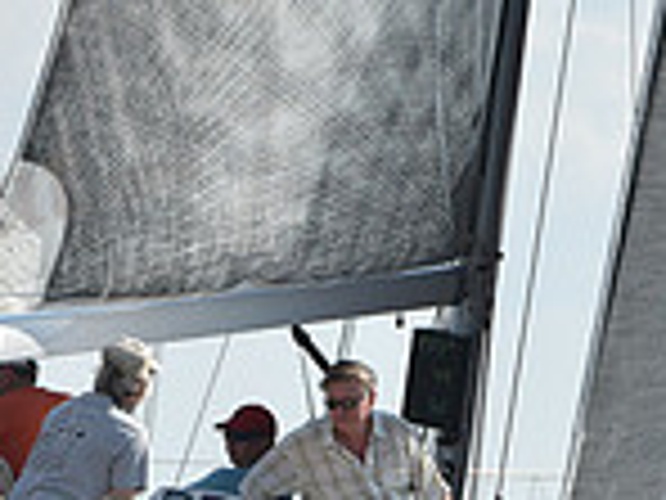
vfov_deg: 2.0
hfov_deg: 2.6
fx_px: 14468
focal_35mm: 752
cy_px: 403
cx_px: 441
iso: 250
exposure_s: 1/1000
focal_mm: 200
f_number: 9
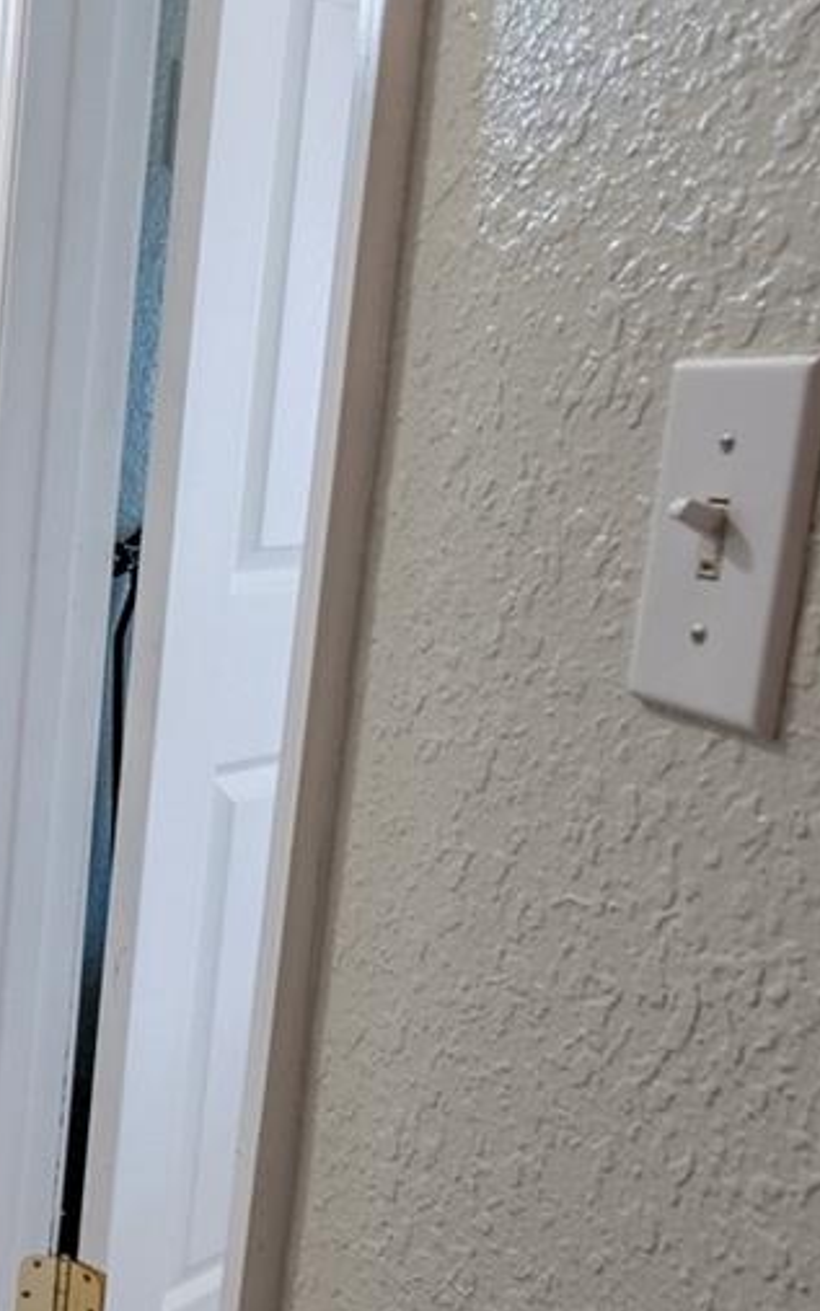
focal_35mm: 45
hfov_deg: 22.1
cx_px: -497
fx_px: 1609
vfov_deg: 44.4
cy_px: 671
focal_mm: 14
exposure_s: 1/100
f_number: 8
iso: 500
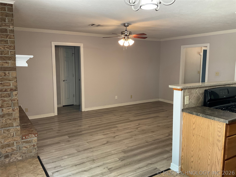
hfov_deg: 61.7
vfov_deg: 48.2
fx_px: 198
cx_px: 118
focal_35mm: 29
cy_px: 88
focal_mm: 3
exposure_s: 1/60
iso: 80
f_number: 1.8
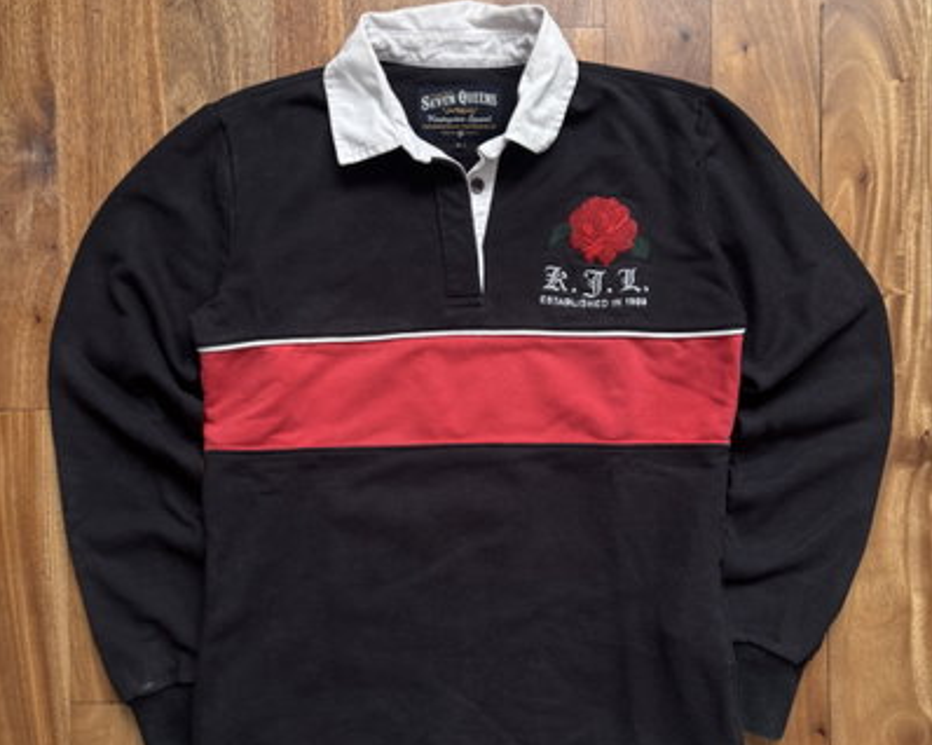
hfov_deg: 52.9
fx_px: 937
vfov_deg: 43.1
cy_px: 442
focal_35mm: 34
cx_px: 466
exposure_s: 1/175
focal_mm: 5.96
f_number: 1.6
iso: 40
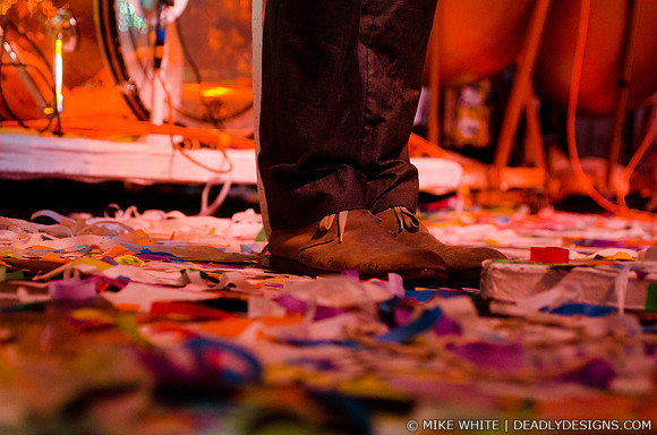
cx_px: 328
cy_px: 218
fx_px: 1584
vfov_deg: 15.6
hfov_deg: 23.4
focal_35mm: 87
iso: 1600
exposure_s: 1/640
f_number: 3.5
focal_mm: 58
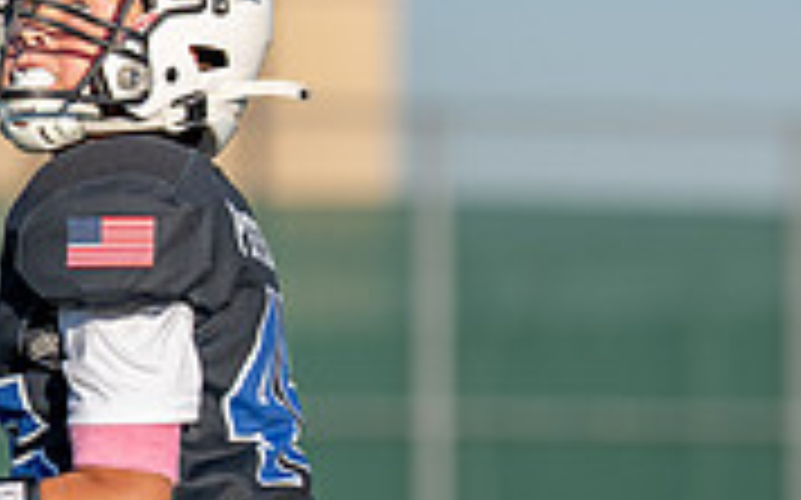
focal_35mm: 666
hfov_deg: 3.2
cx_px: 137
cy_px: 499
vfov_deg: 2.0
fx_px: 14530
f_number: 2.8
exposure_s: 1/4000
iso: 250
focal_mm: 149
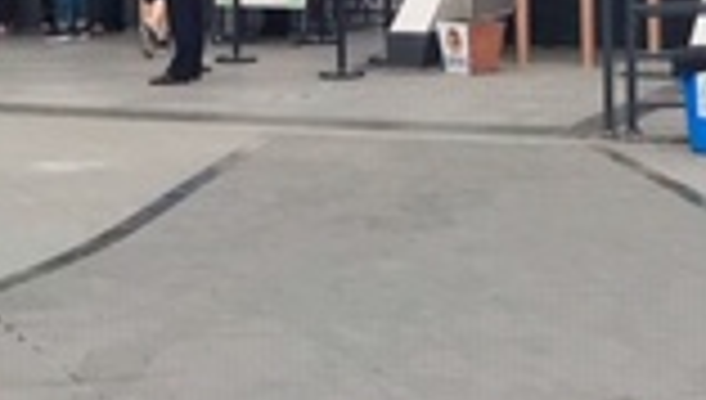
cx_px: 355
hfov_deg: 17.3
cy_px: -620
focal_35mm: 124
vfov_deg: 8.8
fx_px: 2326
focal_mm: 3.99
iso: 20
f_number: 1.8
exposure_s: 1/855
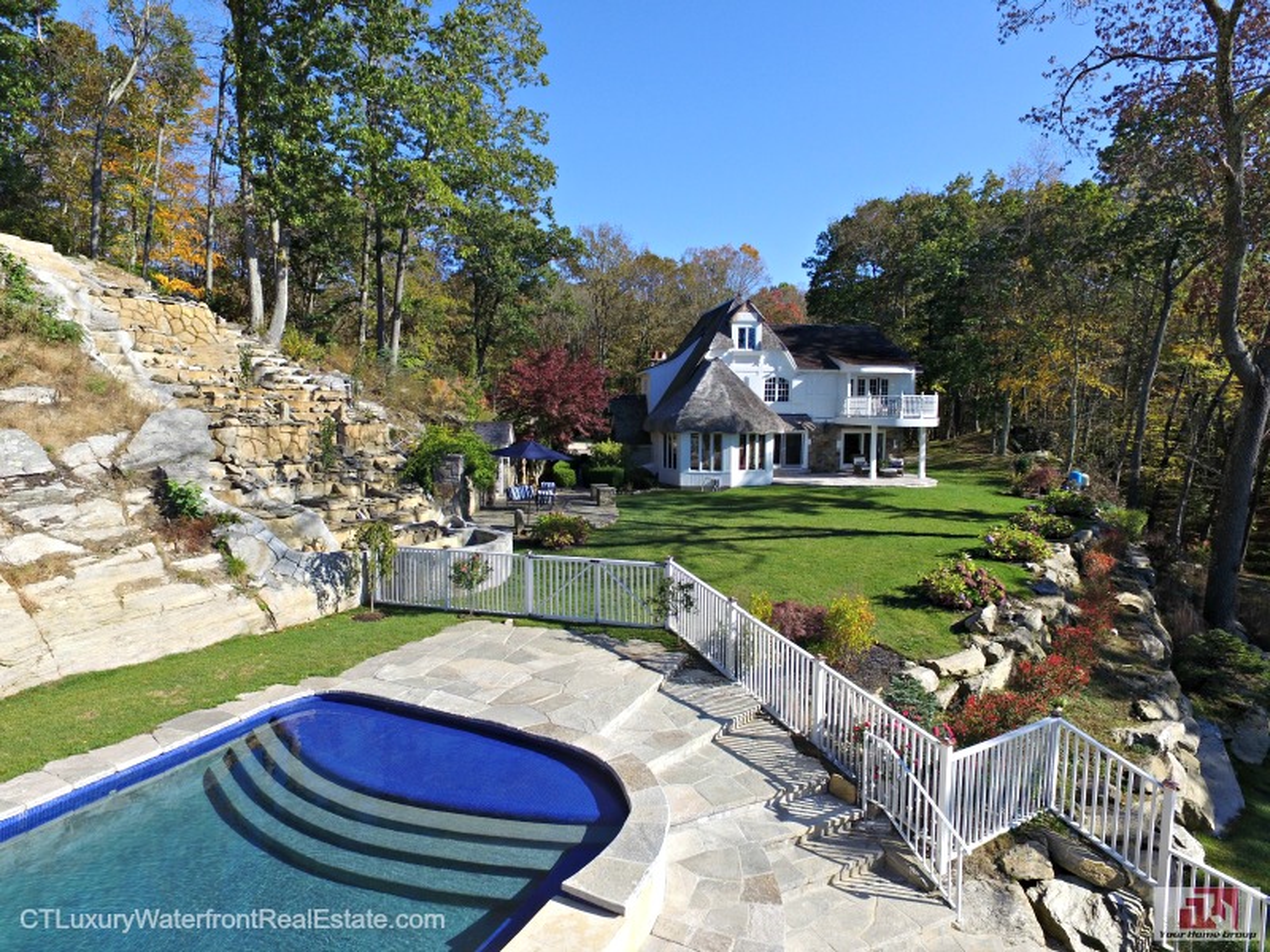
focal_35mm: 20
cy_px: 476
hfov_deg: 81.7
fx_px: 734
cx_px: 635
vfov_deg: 66.0
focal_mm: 3.61
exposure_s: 1/749
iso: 100
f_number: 2.8
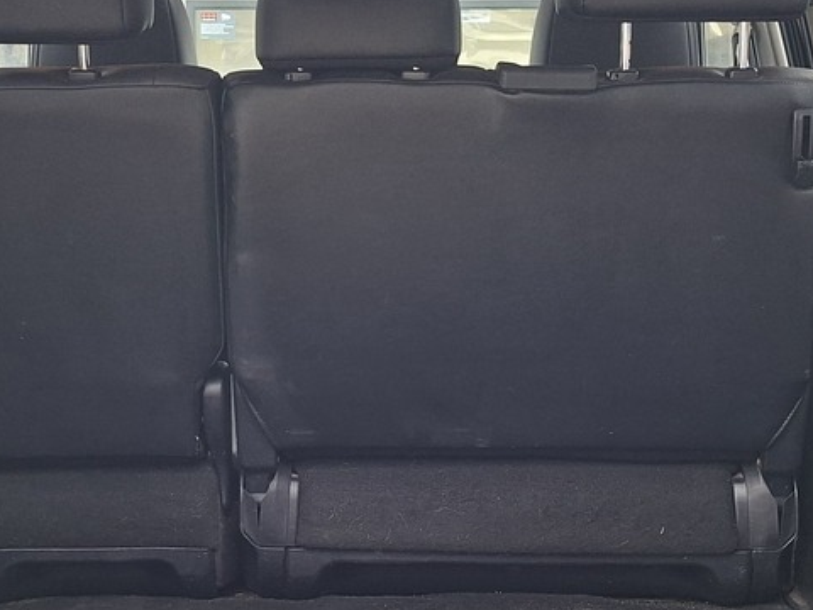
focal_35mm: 69
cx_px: 371
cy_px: 281
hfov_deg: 28.2
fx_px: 1621
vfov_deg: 21.3
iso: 200
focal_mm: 5.54
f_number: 1.8
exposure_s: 1/100
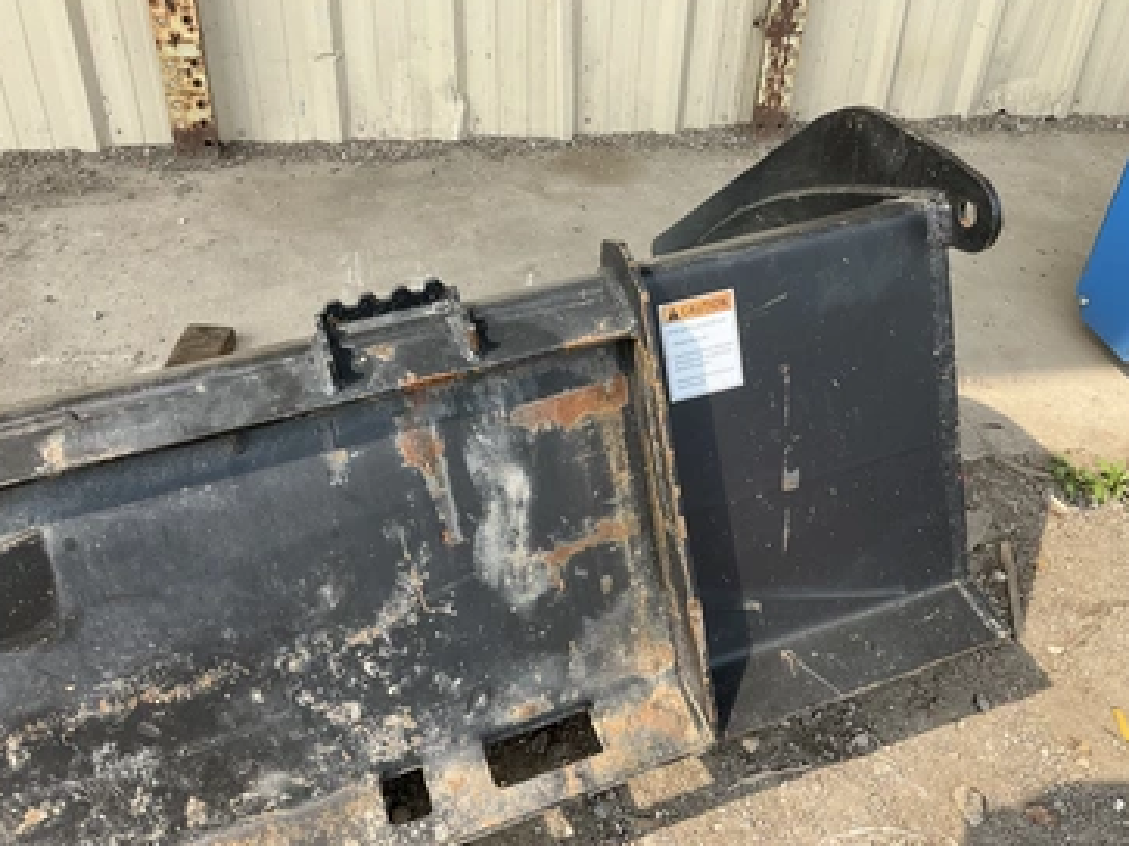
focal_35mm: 32
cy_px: 398
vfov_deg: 44.1
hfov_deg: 56.8
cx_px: 578
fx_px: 1043
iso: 25
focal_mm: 3
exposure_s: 1/691
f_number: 1.8
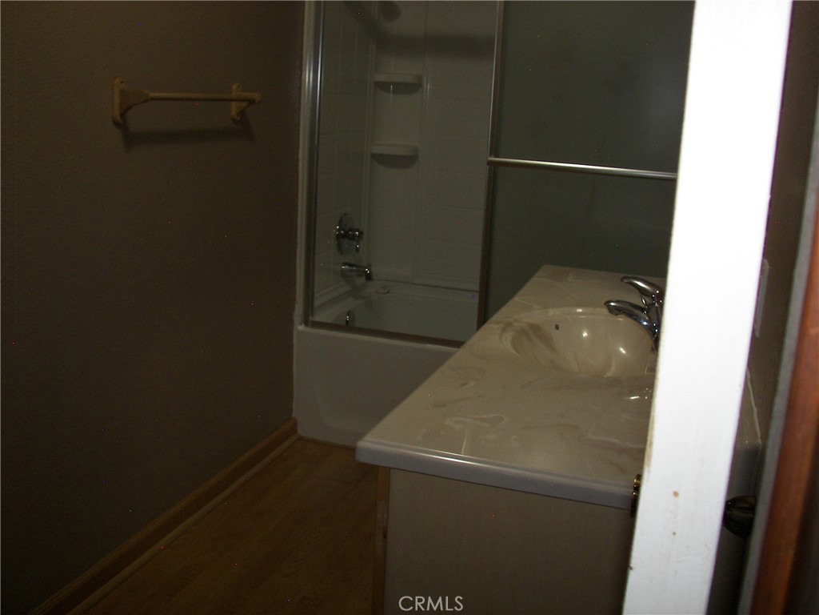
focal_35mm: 36
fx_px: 852
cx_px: 410
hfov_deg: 51.4
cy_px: 308
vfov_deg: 39.7
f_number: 2.8
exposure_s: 1/30
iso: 100
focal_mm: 6
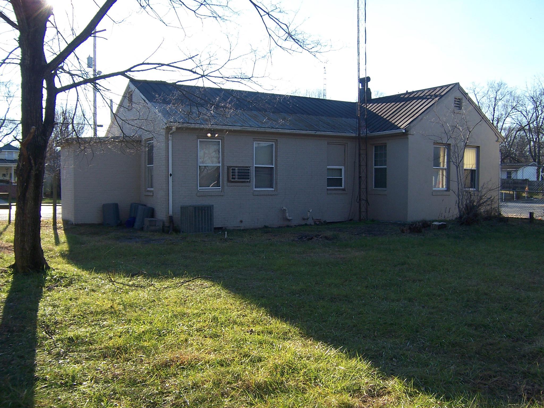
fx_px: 519
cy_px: 204
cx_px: 272
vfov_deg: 42.9
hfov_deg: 55.4
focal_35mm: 33
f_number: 3.4
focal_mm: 5.5
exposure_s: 1/350
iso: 80
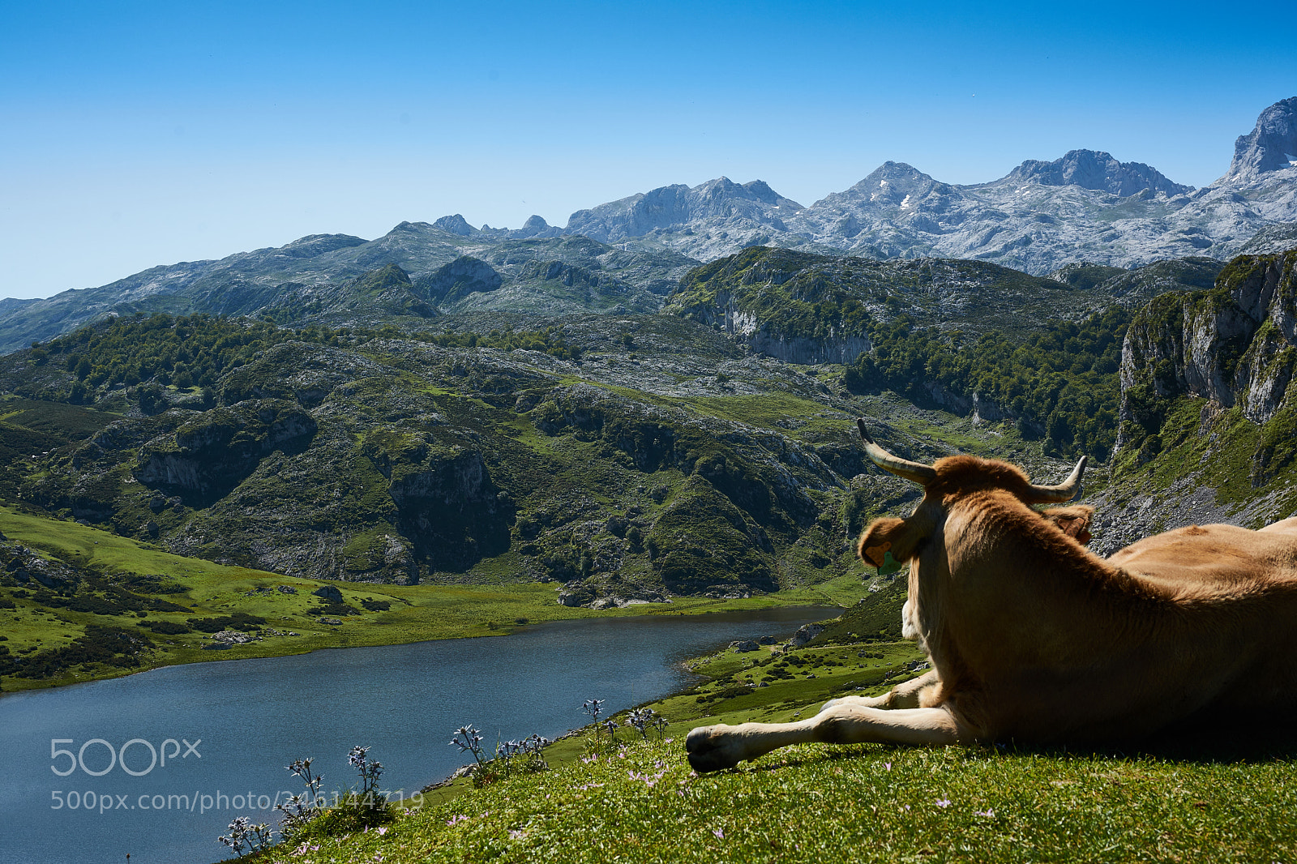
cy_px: 432
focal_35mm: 50
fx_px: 1801
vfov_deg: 27.0
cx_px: 648
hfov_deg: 39.6
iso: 200
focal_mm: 50
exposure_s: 1/250
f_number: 11
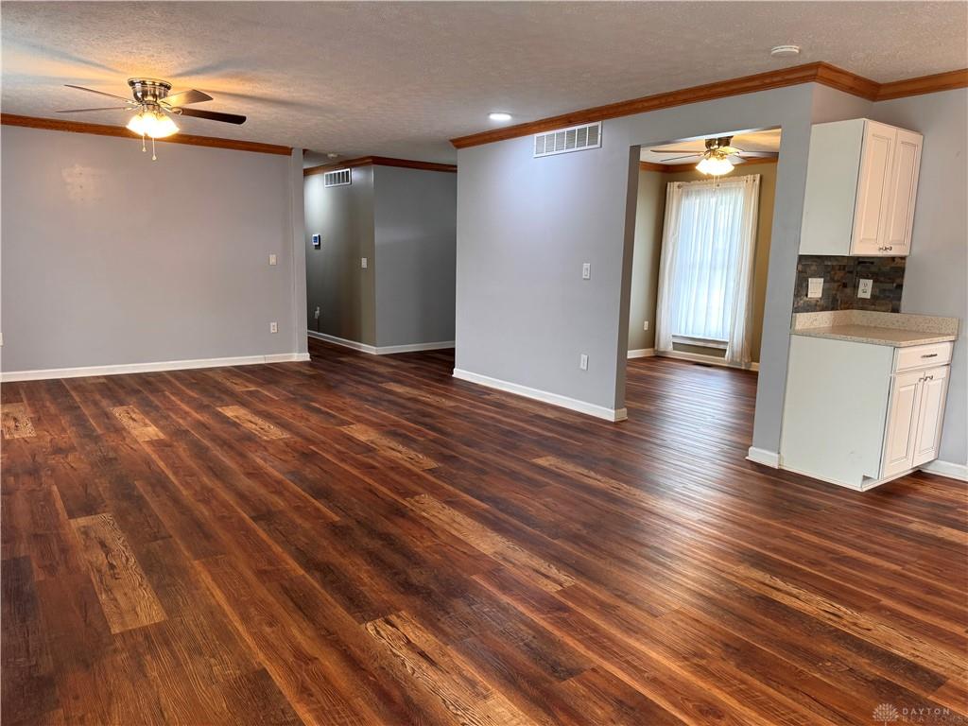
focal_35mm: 24
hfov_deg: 71.6
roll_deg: -1.2
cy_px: 363
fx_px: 671
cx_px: 484
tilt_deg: -9.1
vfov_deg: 56.8
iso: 125
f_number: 1.78
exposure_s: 1/60
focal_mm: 6.76
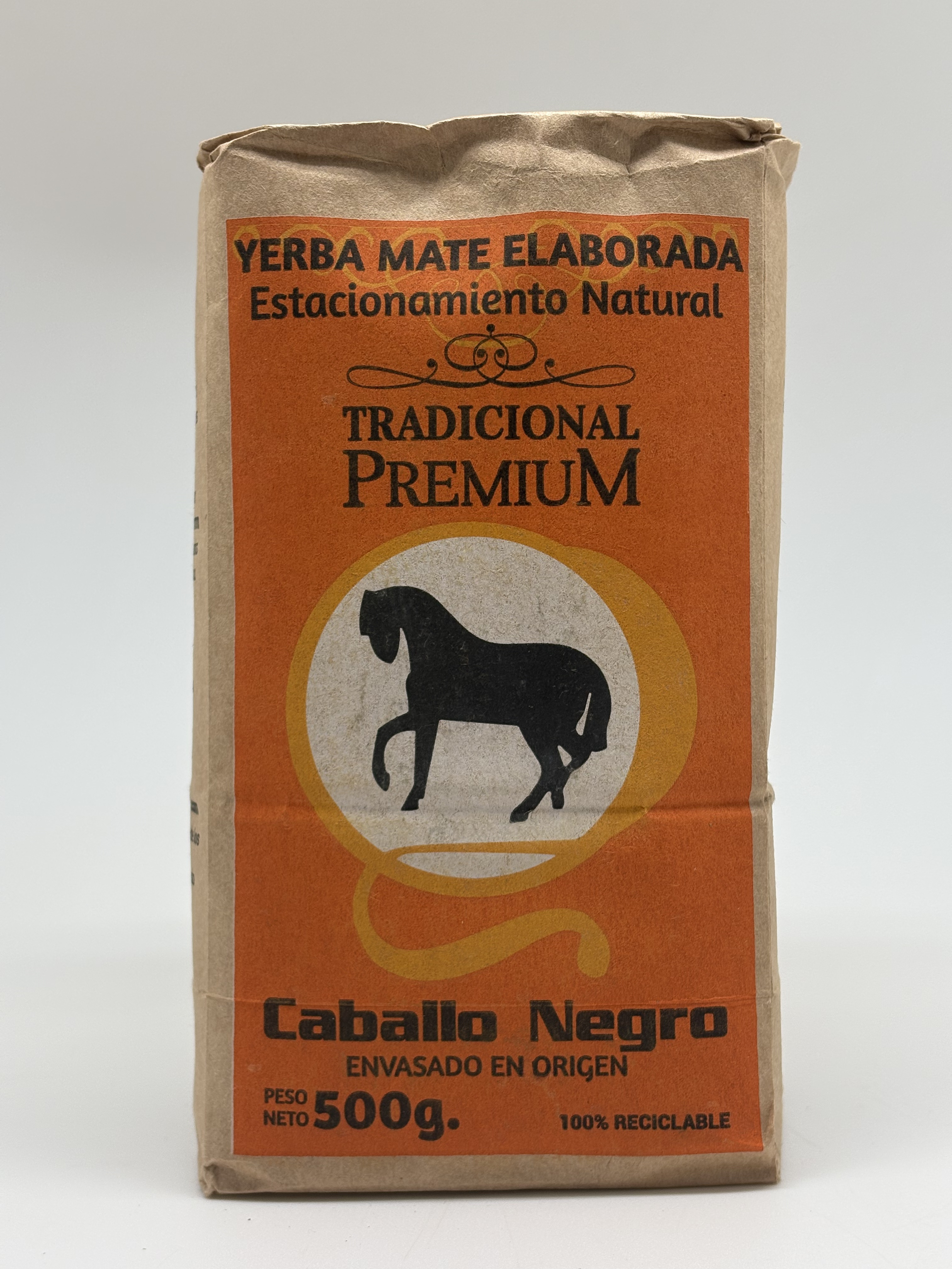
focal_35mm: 52
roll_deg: +0.9
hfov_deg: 28.0
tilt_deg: -5.0
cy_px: 634
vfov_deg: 36.8
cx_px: 476
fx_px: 1907
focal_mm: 5.96
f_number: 1.6
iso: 25
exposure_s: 1/100
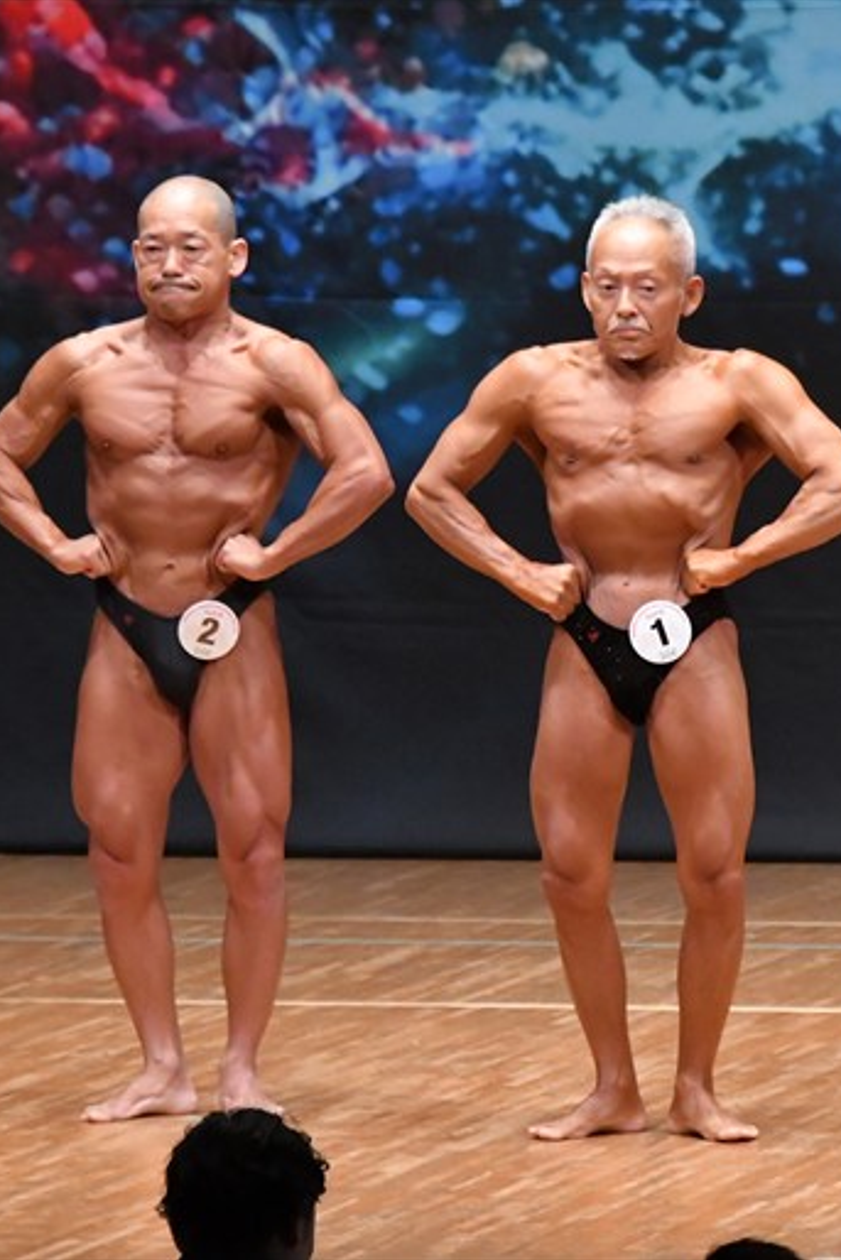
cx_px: 685
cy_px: 630
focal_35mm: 407
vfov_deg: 5.1
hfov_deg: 3.4
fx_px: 14251
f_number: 5.6
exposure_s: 1/400
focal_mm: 180
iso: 8000
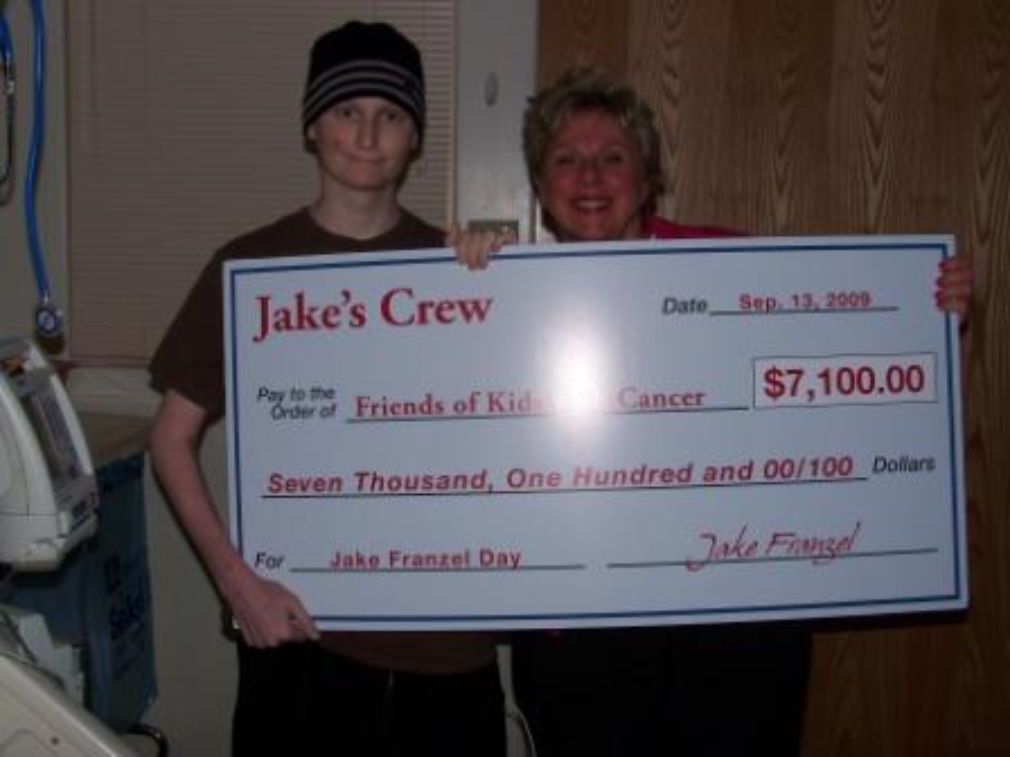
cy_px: 378
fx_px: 1342
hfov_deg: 41.2
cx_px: 505
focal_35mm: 46
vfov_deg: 31.5
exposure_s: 1/30
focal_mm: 9.36
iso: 64
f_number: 5.6
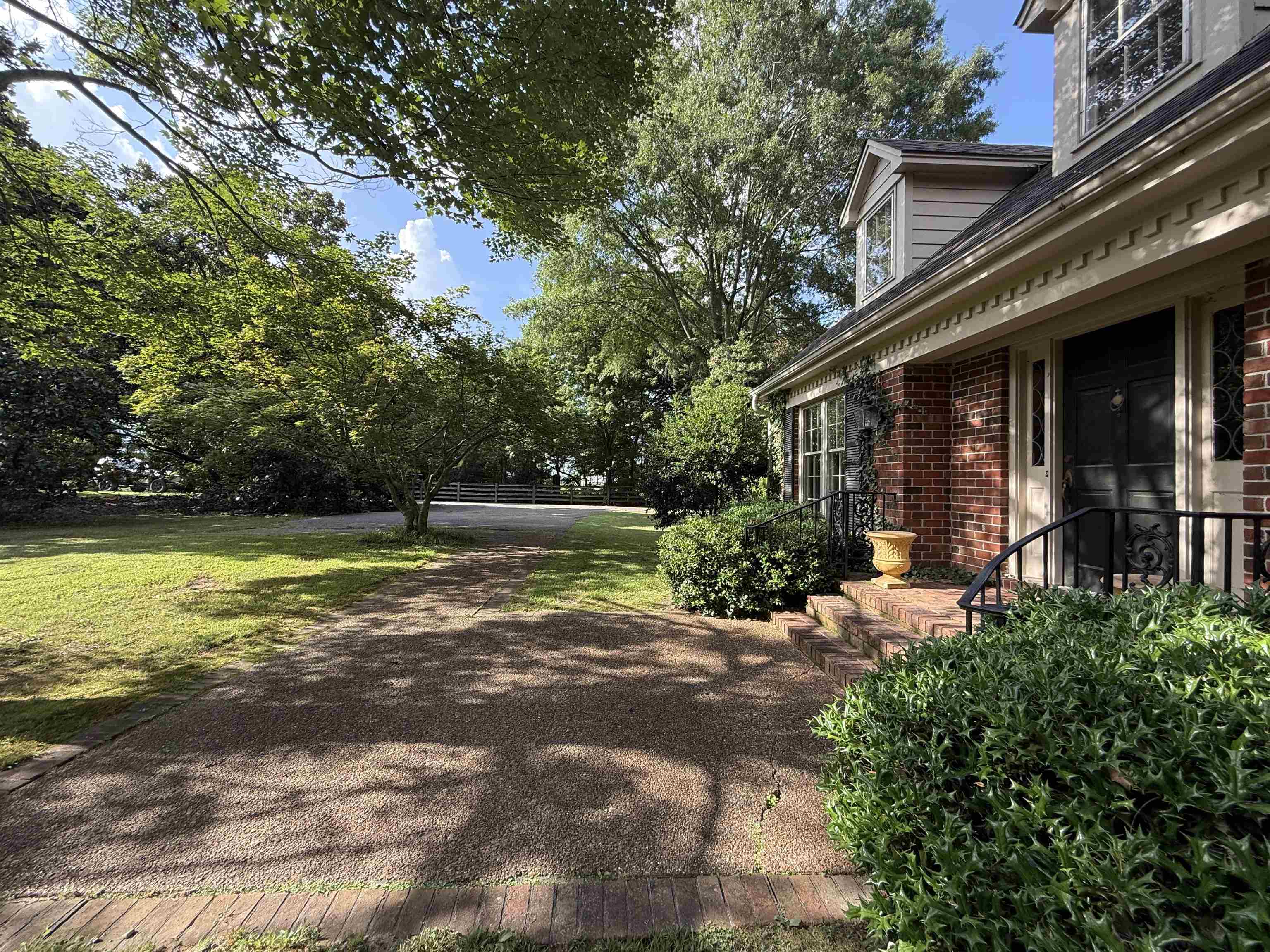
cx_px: 635
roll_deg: -0.2
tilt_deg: +2.1
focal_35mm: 14
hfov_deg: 102.1
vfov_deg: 85.7
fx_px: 514
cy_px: 476
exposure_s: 1/288
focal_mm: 2.22
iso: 64
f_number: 2.2
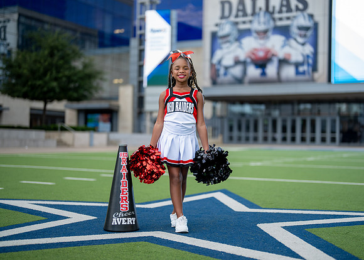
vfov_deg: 25.6
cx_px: 200
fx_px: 572
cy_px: 128
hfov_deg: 35.3
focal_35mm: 55
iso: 160
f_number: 1.2
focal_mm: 50
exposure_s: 1/1250
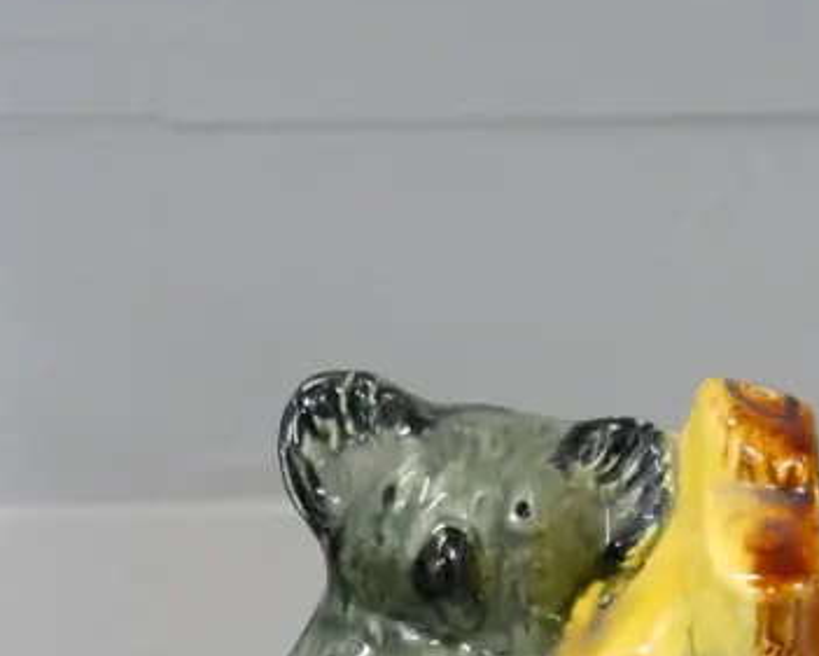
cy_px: 826
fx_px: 2764
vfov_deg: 13.1
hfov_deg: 16.8
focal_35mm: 114
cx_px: 579
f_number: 4.5
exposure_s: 1/100
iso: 3200
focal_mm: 20
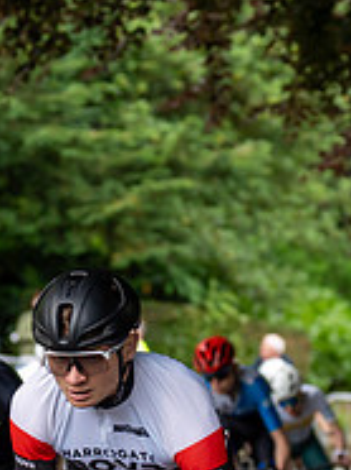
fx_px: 2846
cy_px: 418
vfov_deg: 9.4
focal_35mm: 210
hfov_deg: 7.1
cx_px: 162
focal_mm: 70
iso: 400
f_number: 2.8
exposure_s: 1/800
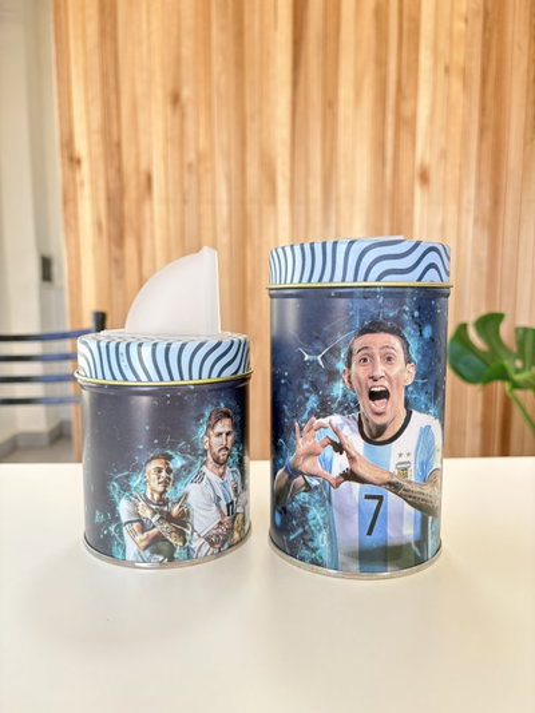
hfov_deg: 53.1
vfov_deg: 67.3
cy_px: 356
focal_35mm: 26
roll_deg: +0.0
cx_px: 268
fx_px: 536
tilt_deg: -6.5
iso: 125
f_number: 1.6
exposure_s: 1/102
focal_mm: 5.96
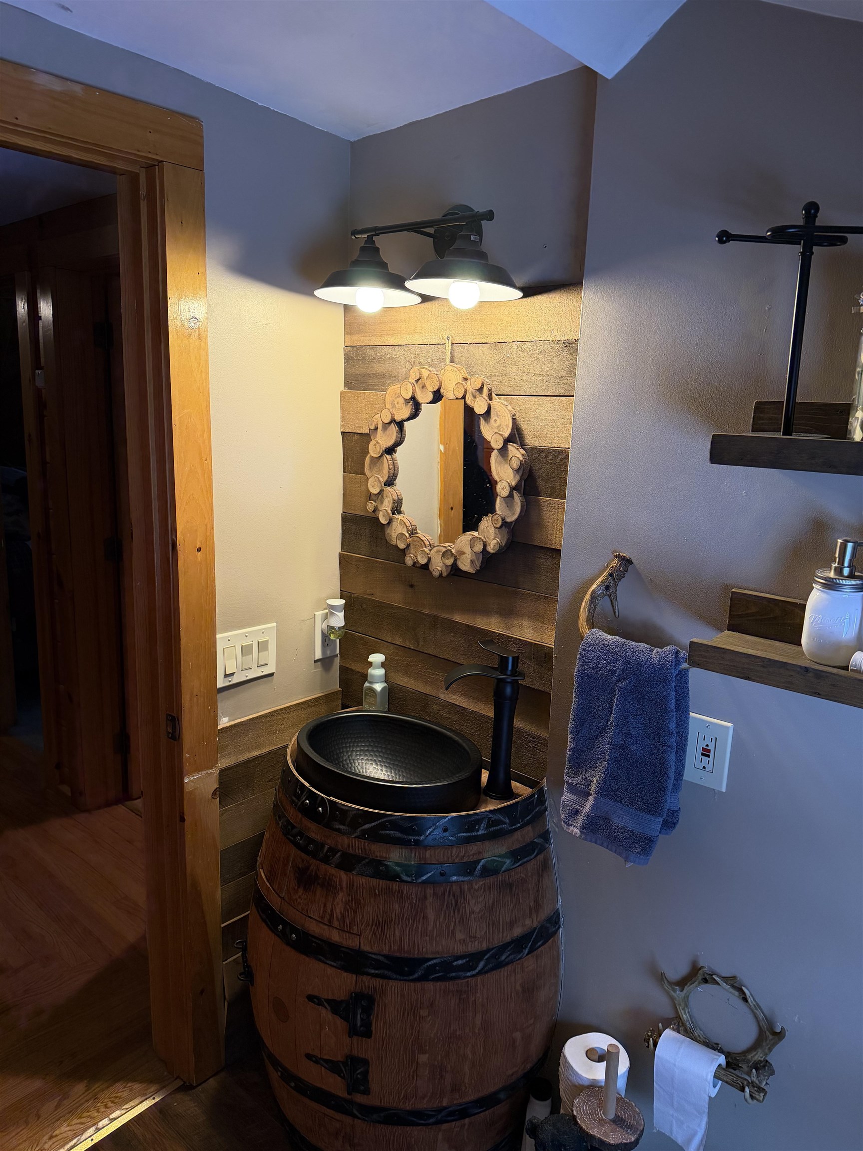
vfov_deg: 71.6
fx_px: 798
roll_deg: -1.4
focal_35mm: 24
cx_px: 432
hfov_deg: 56.8
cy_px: 576
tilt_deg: -11.5
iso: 320
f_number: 1.78
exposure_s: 1/120
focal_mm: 6.76
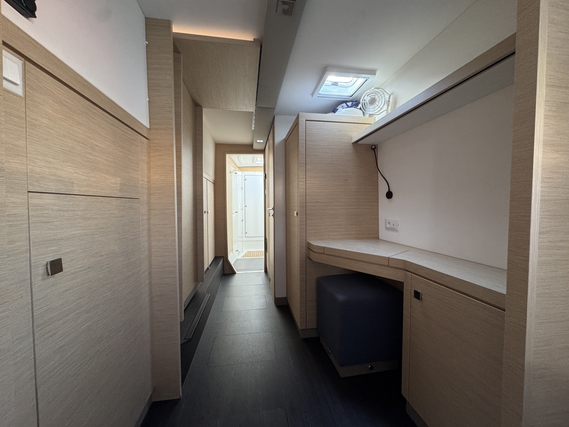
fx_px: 230
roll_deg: +1.0
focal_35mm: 14
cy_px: 214
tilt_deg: -0.8
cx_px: 284
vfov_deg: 85.7
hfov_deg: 102.1
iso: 400
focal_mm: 2.22
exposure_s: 1/60
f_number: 2.2
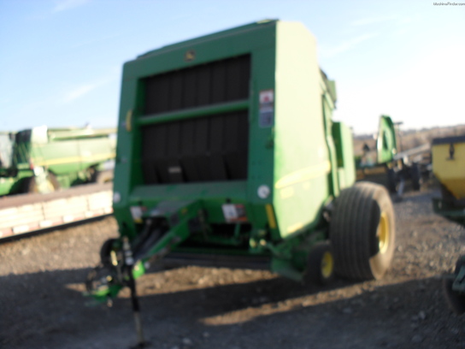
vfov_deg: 40.7
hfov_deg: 52.6
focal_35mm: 35
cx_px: 232
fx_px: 470
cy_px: 174
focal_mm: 6.3
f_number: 3.2
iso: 100
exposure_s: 1/350
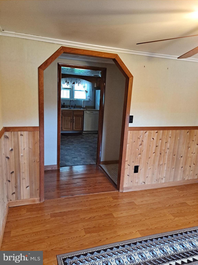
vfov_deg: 69.4
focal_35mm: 25
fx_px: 191
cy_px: 132
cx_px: 99
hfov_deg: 54.9
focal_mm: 4.6
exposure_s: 1/33
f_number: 2
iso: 320
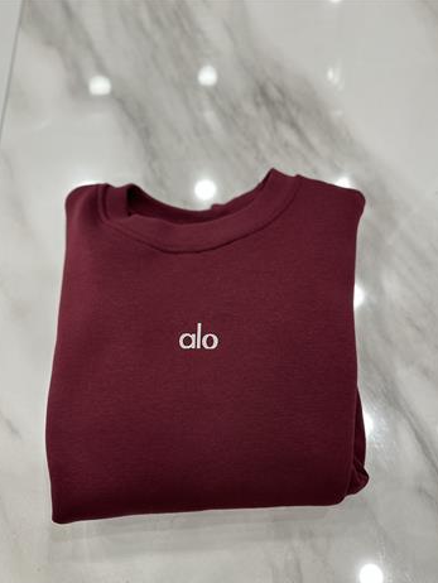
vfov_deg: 65.1
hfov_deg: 51.4
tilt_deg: -74.8
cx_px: 217
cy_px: 326
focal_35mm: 27
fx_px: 455
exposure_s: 1/100
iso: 200
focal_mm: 6.86
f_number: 1.78
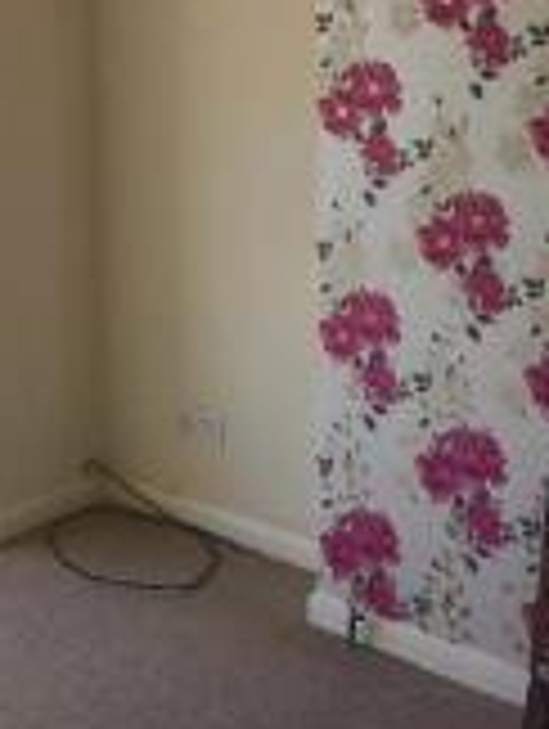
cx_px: 0
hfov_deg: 18.5
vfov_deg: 24.6
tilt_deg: -11.5
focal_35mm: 78
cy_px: 146
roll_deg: +2.7
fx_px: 1645
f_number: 2.2
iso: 32
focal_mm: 4.15
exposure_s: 1/113
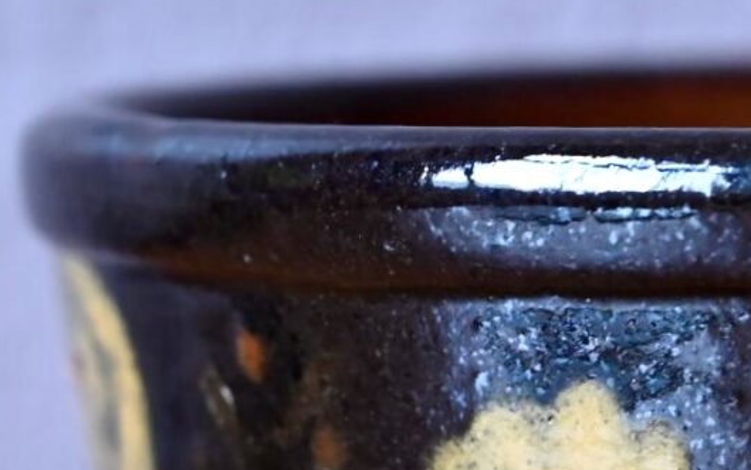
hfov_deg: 7.2
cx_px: 901
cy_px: 749
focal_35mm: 291
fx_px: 5958
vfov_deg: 4.5
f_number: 4
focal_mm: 59
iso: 1400
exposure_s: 1/60
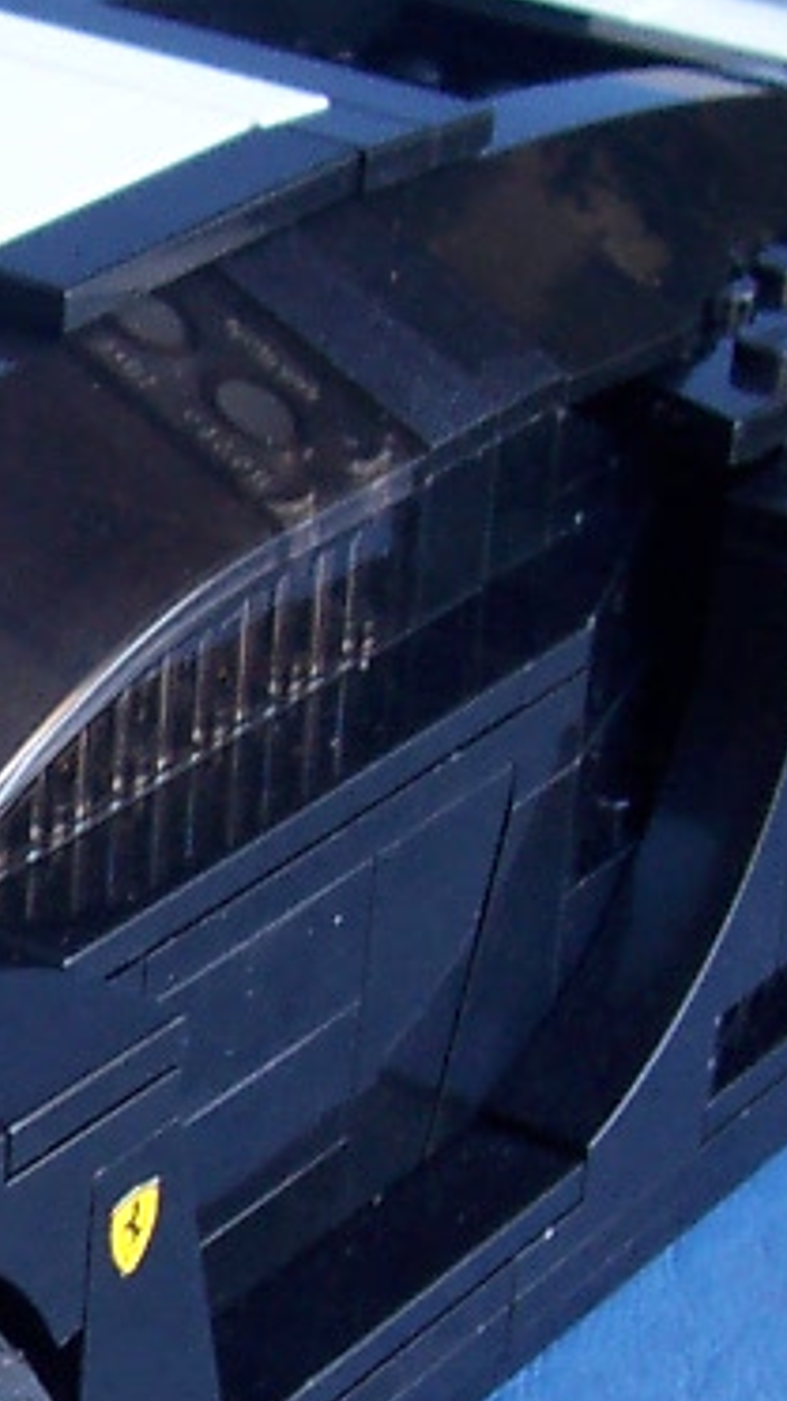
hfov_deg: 9.1
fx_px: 4827
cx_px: -422
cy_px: 1119
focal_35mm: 130
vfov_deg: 16.4
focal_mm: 5.6
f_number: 2.8
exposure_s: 1/30
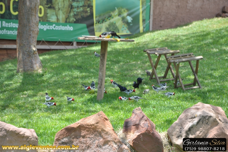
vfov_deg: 8.7
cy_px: 76
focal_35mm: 158
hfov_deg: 13.1
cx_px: 114
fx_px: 996
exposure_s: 1/200
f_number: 9
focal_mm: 105
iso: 250
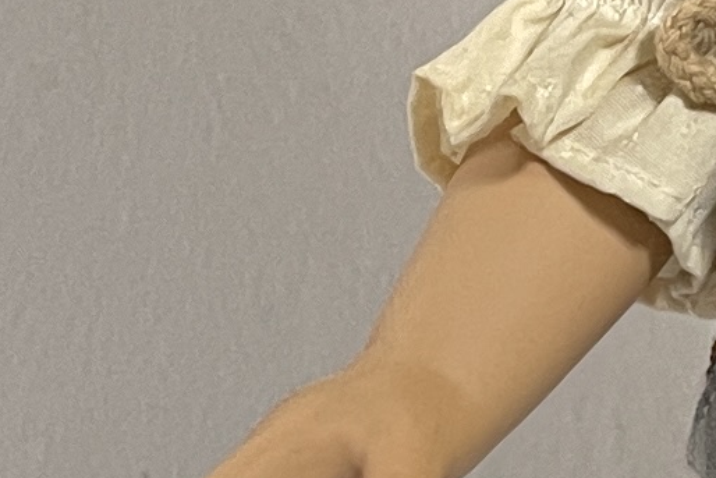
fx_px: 4058
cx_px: 1619
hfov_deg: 9.2
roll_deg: -0.8
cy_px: 196
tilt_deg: -23.4
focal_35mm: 204
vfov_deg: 6.7
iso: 125
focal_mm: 5.1
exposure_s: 1/50
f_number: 1.6
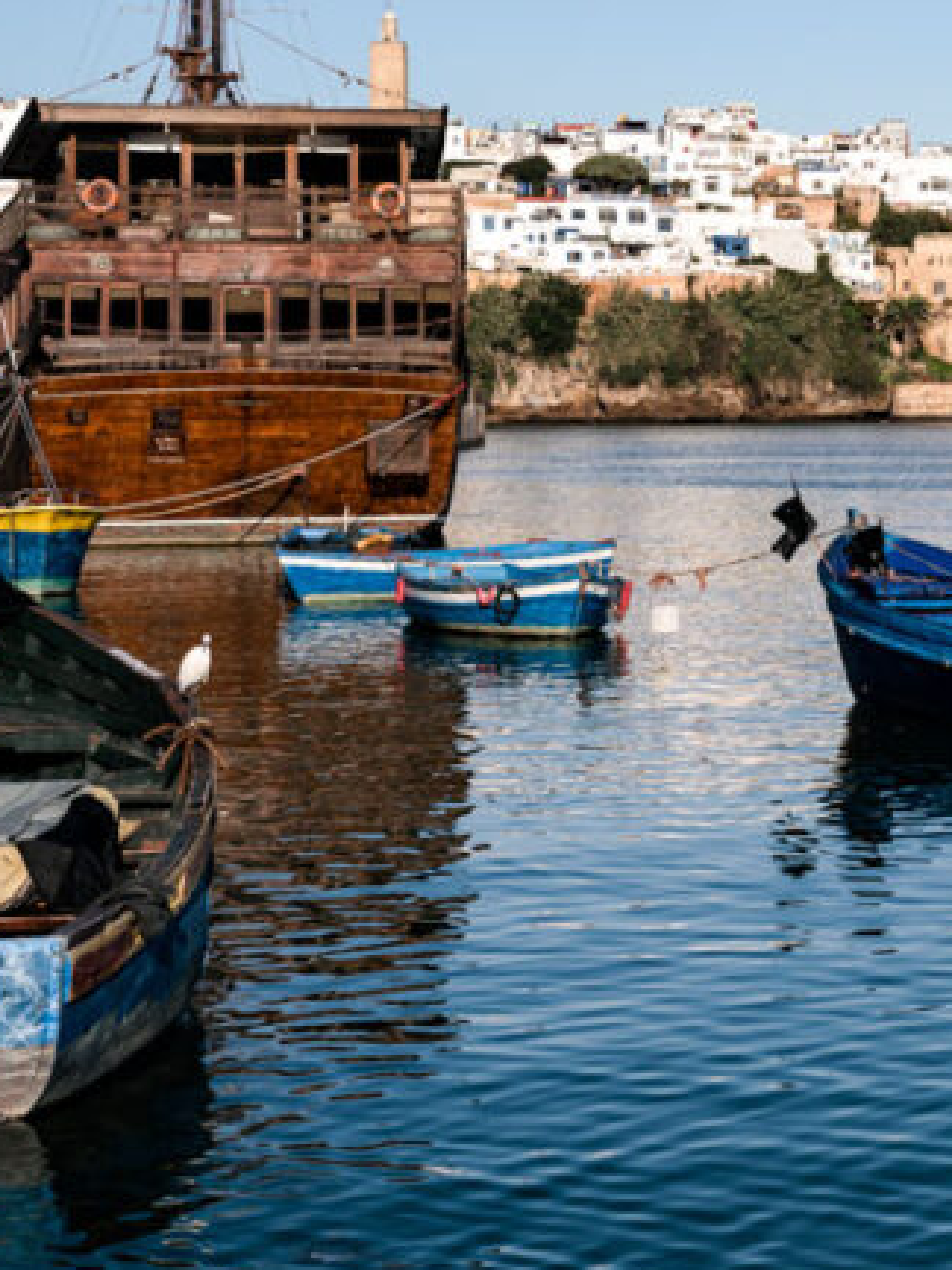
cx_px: 1181
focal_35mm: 114
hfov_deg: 12.6
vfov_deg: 17.2
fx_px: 4180
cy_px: 294
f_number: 4.5
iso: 100
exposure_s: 1/1250
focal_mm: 50
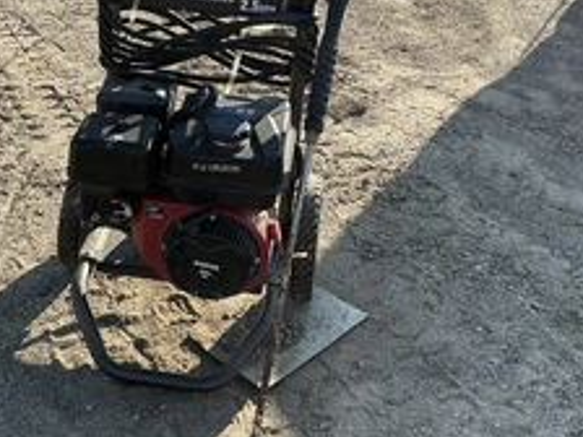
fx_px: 842
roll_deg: -2.6
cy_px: 127
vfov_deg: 28.8
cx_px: 208
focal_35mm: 50
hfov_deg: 37.9
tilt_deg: -26.7
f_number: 1.8
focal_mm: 3
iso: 25
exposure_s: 1/816
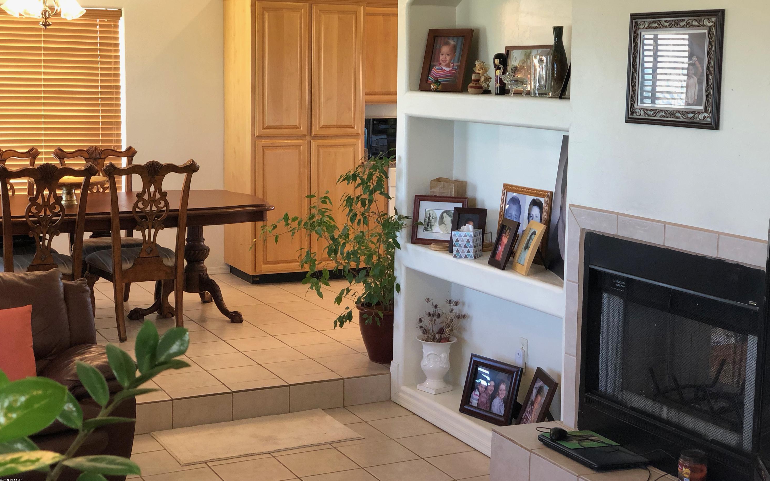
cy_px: 205
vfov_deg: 23.1
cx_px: 389
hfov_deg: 36.3
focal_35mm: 56
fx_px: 1175
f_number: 2.4
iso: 80
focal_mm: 6
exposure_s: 1/40
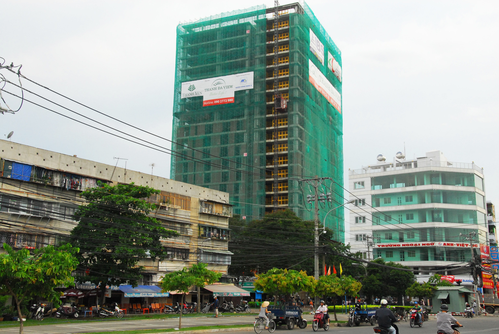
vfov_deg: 32.0
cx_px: 250
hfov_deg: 46.3
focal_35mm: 42
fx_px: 583
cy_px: 167
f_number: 10
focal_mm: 28
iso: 800
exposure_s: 1/400
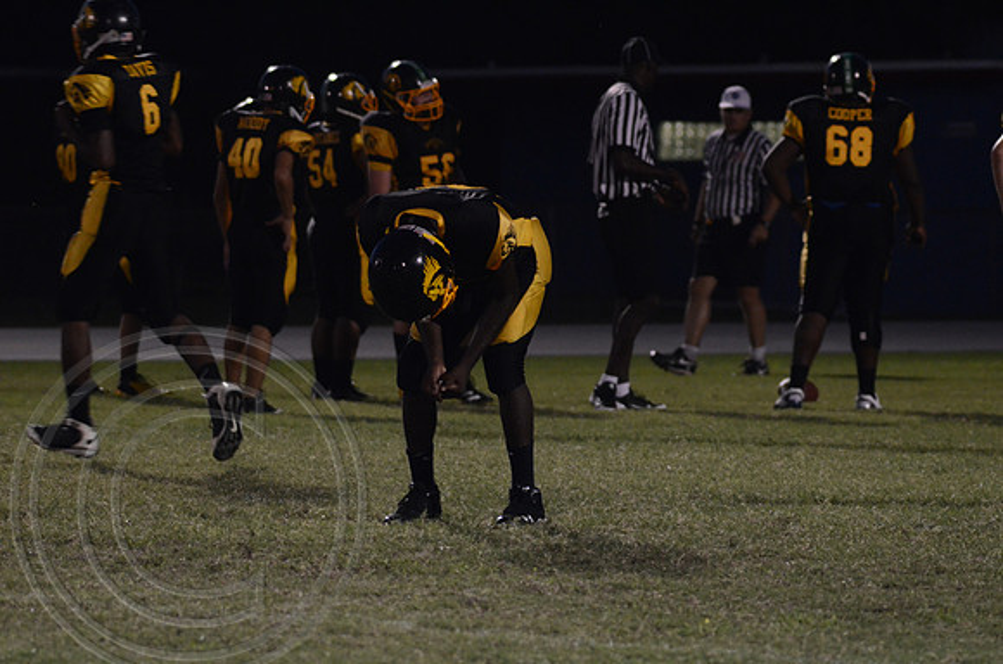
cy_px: 332
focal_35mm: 300
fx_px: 8340
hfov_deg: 6.9
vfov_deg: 4.6
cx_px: 502
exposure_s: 1/200
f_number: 5.6
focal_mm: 200
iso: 3200
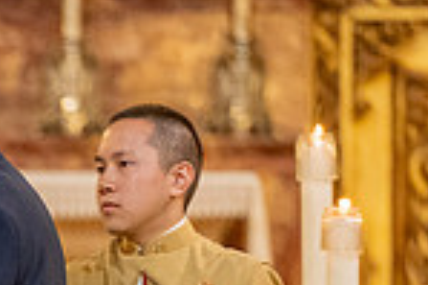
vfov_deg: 1.8
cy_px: 428
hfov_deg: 2.6
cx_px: -178
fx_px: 9239
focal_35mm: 778
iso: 2000
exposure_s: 1/200
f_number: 2.8
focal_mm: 200
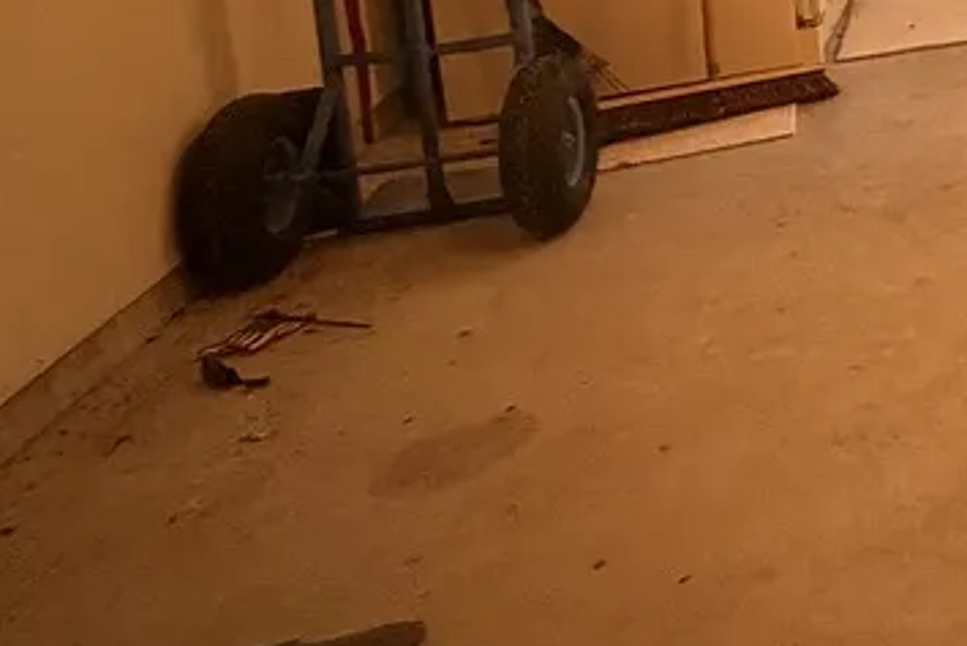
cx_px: 1686
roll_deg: +3.4
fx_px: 1585
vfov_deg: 20.3
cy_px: -275
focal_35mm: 59
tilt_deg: -5.8
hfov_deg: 22.4
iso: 320
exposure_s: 1/60
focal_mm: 2.22
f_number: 2.2
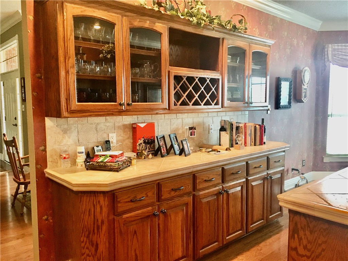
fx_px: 292
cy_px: 130
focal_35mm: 29
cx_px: 174
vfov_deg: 48.2
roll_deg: -0.2
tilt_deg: -6.2
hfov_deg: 61.7
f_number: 2.2
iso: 200
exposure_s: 1/20
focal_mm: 4.15
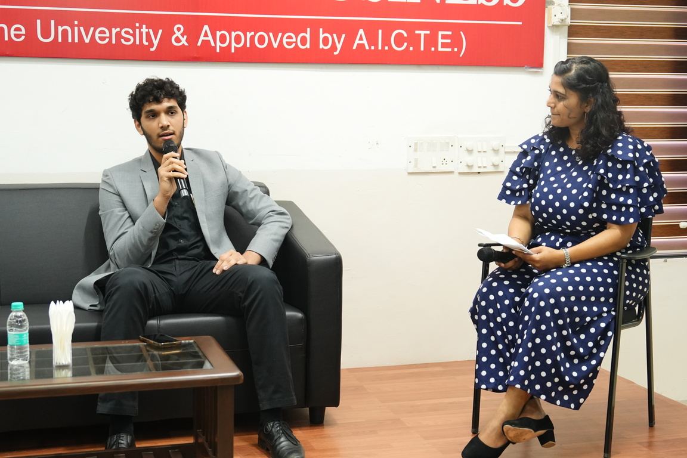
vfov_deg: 24.6
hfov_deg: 36.2
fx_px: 1050
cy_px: 229
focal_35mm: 55
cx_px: 344
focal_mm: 37
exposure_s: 1/100
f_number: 2.8
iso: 2000
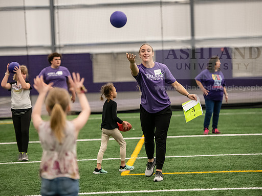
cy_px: 98
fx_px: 1113
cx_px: 131
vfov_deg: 10.1
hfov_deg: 13.4
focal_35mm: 147
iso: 4000
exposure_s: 1/320
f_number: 3.2
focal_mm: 135
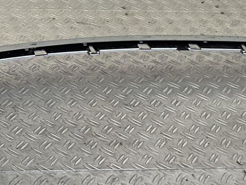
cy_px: 11
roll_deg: -8.8
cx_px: -40
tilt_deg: -28.8
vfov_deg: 13.8
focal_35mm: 106
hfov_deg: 17.7
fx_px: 753
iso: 20
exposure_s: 1/120
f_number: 1.8
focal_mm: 3
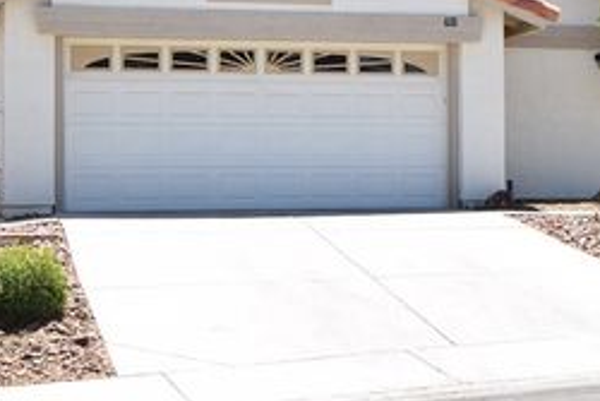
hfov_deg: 21.2
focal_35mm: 96
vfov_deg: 14.2
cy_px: 110
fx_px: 1601
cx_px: 394
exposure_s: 1/200
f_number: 10
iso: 100
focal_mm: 32
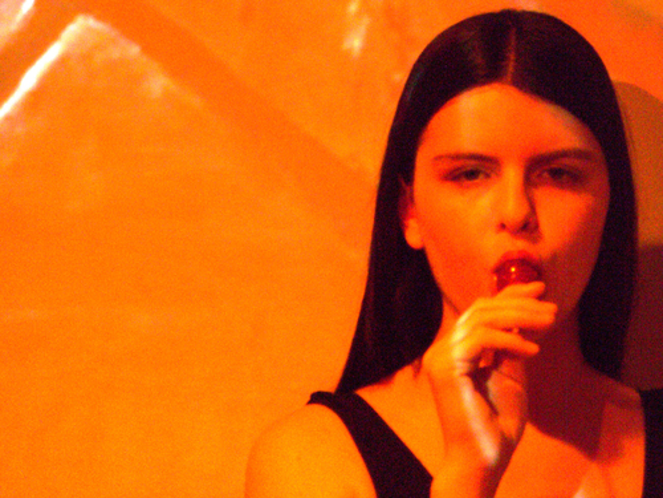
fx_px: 2183
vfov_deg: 13.0
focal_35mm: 114
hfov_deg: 17.3
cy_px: 249
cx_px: 332
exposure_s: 1/15
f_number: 5.2
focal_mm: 18.6
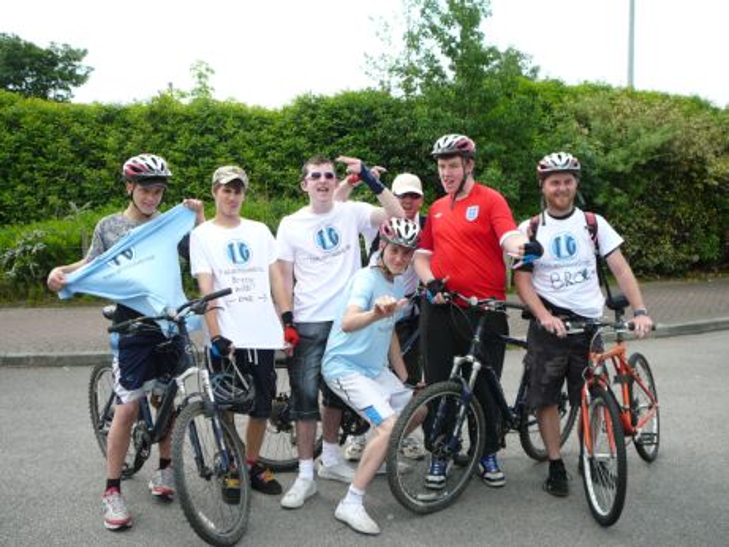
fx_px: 737
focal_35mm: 35
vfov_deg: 40.7
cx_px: 364
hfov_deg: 52.6
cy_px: 274
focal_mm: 5.2
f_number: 2.8
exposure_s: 1/400
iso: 80
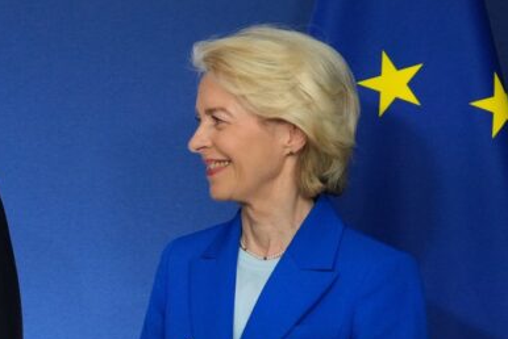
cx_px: -163
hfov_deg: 6.9
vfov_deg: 4.6
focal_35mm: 297
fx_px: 4194
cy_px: 216
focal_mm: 112
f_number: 2.8
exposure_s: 1/500
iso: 3200
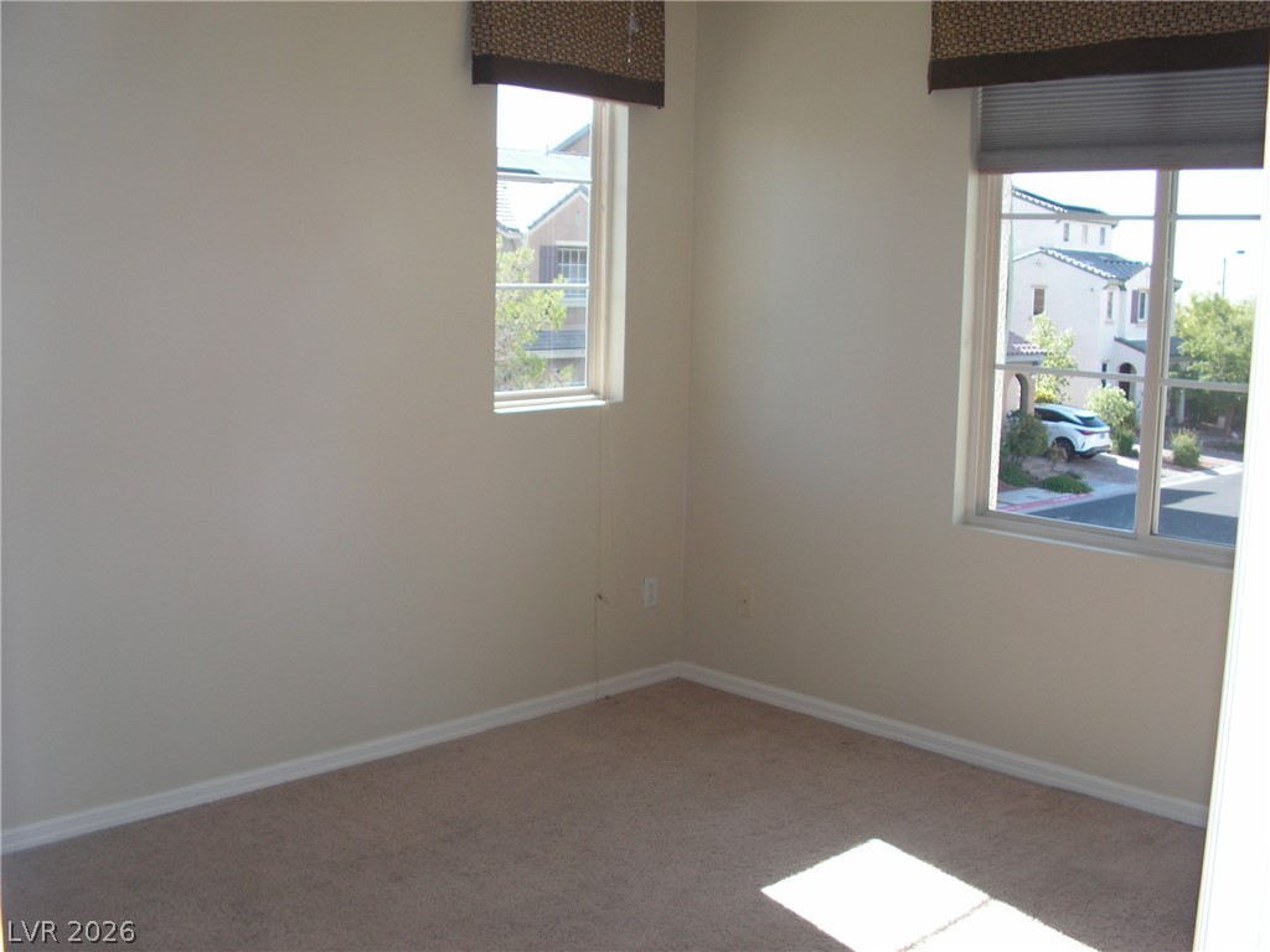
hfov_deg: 51.4
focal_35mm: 36
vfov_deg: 39.7
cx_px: 635
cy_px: 476
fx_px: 1321
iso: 50
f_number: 3.2
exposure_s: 1/80
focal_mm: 6
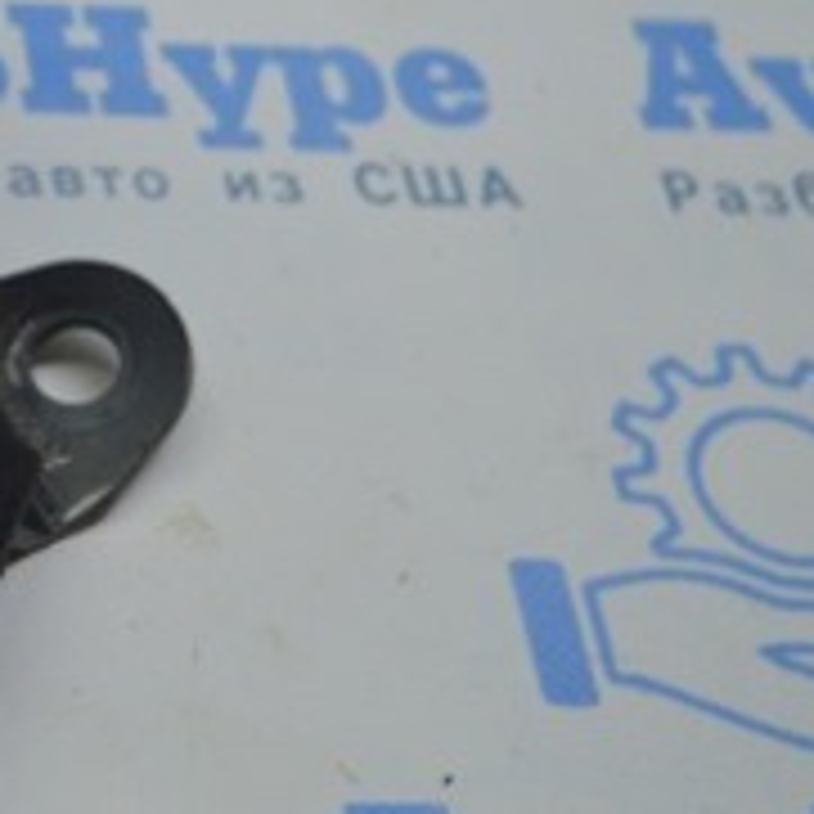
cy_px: 115
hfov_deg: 14.1
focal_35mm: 112
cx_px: -540
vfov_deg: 15.3
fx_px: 2993
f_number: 4
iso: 400
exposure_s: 1/160
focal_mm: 25
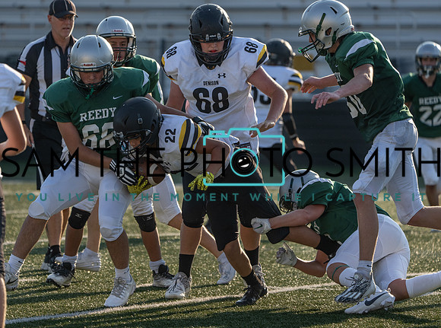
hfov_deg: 6.4
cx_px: 176
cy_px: 177
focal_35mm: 313
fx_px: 3971
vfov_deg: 4.7
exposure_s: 1/1600
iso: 500
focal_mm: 265
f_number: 5.6
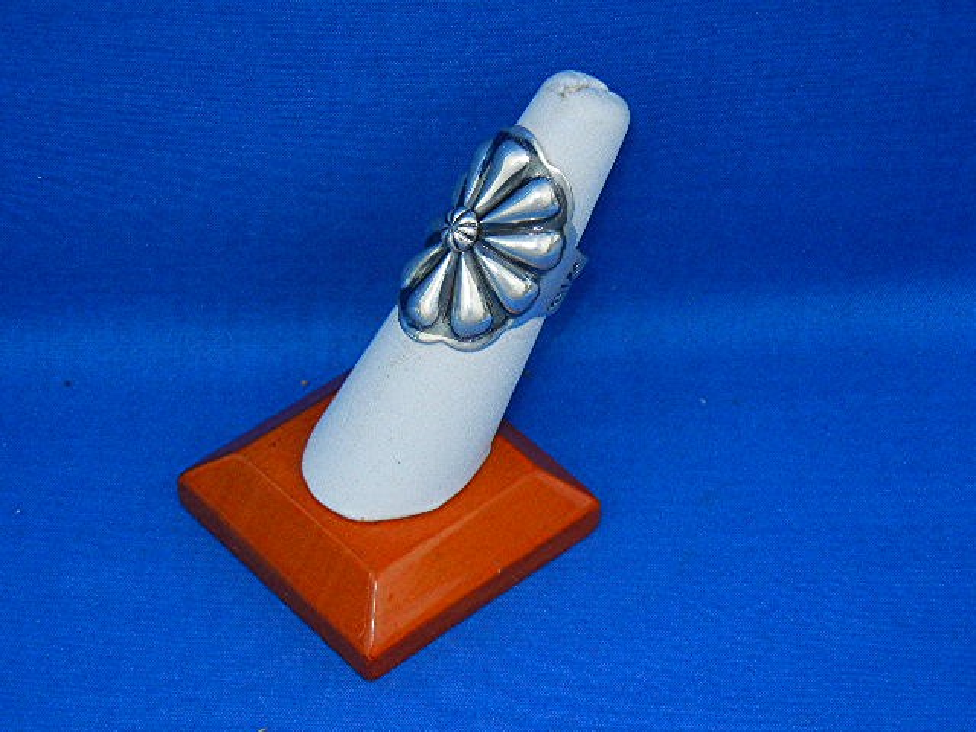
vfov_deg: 16.6
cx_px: 488
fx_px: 2509
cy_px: 366
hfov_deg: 22.0
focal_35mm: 89
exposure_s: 1/30
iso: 455
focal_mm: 16
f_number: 4.4
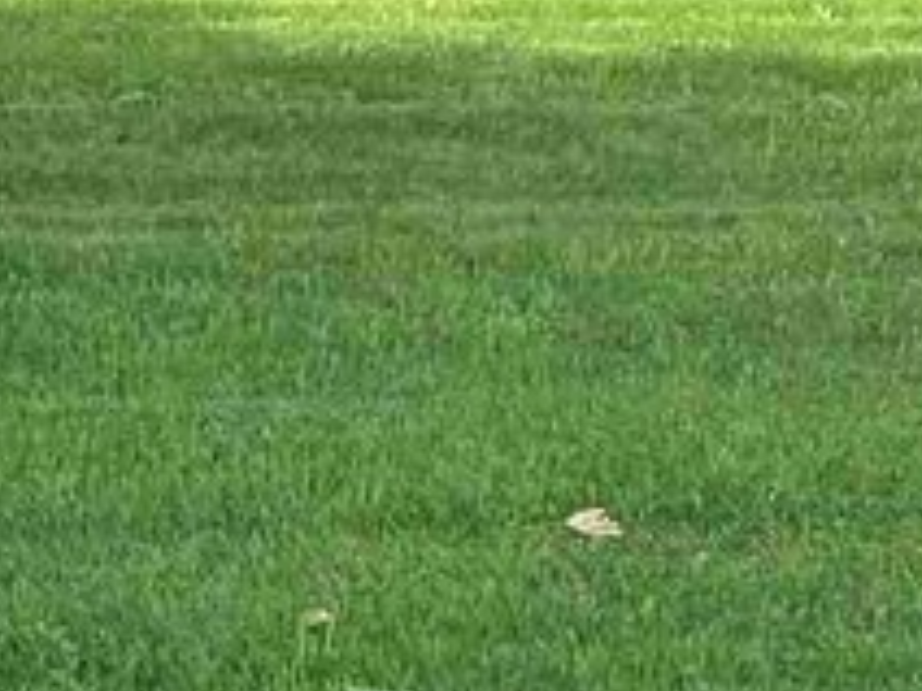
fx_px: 4821
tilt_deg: +0.1
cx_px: -961
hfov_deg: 10.1
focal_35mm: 181
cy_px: -595
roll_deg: +0.8
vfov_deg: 7.9
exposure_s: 1/1553
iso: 100
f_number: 1.78
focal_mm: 6.76
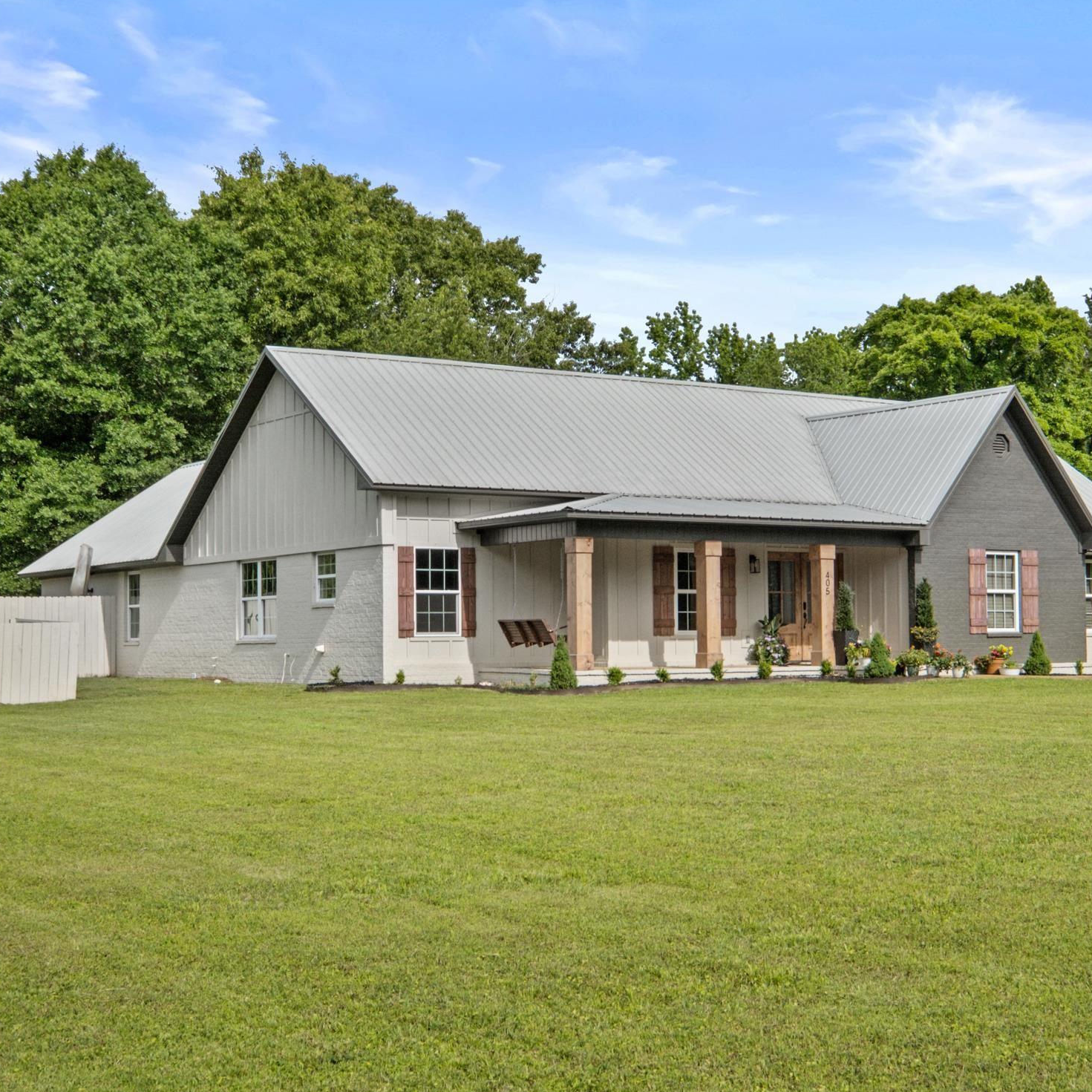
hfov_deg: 32.7
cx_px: 644
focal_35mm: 52
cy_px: 555
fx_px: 1856
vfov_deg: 32.8
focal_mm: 24
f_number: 10
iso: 400
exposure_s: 1/500
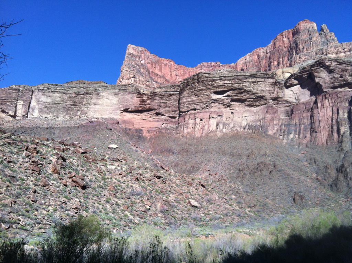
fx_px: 355
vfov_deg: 40.6
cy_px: 132
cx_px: 176
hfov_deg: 52.7
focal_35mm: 35
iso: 80
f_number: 2.8
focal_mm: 3.85
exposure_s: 1/1111
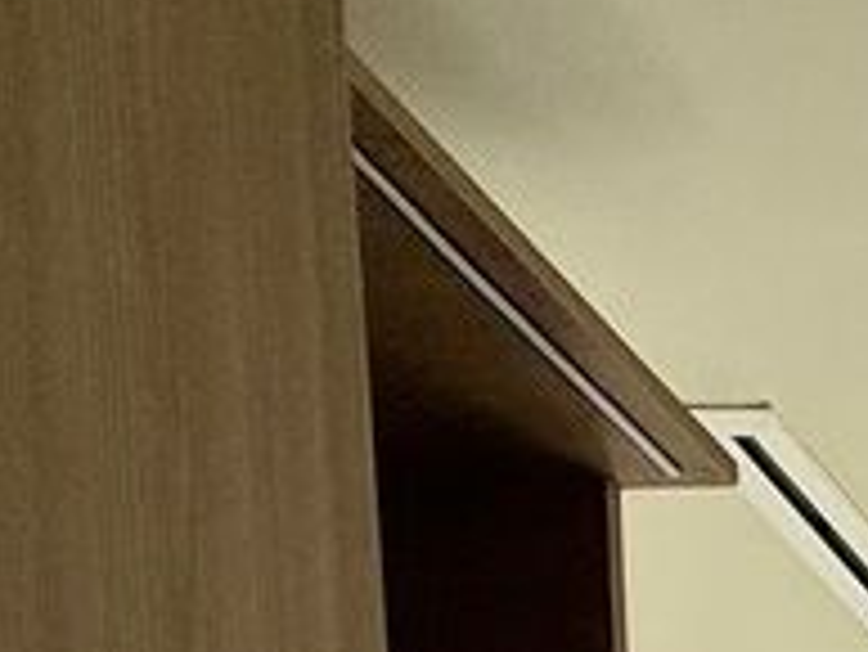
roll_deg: +2.0
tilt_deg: -1.2
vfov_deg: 11.0
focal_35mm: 87
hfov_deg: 14.4
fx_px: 2183
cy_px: 1952
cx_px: 2114
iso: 125
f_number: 2.2
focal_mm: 2.22
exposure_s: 1/99
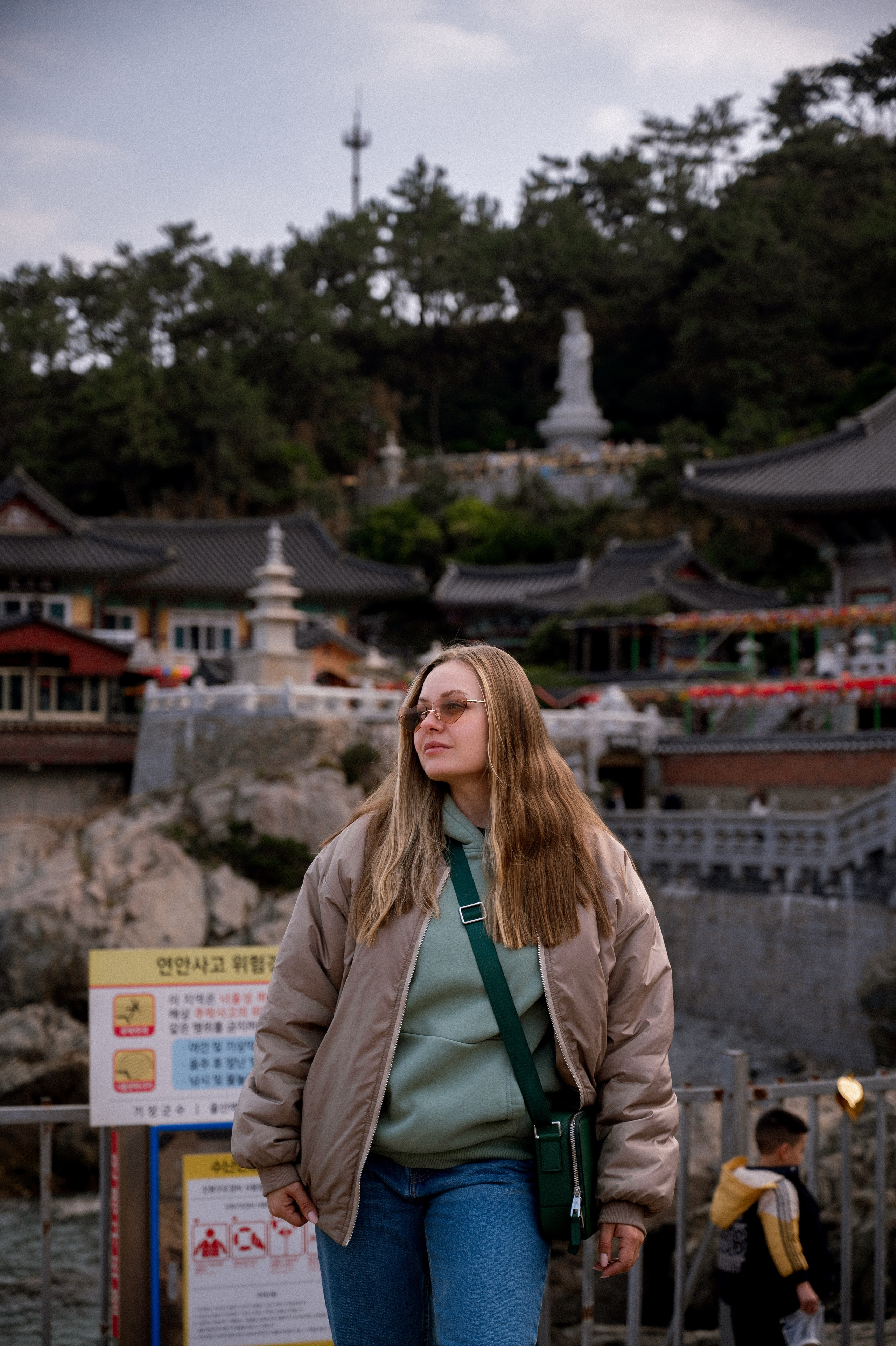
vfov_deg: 31.4
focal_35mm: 64
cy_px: 673
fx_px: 2393
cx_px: 448
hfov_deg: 21.2
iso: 100
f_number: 4
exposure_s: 1/640
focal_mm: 64
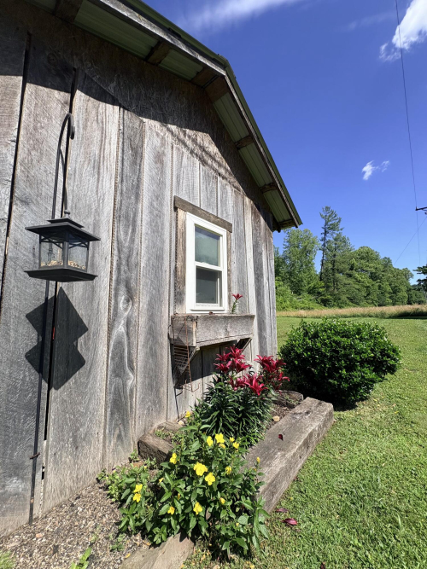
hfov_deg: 85.7
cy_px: 284
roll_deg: +0.4
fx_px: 230
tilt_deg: +6.9
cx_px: 214
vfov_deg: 102.1
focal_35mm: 14
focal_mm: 2.22
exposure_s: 1/1927
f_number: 2.2
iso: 50
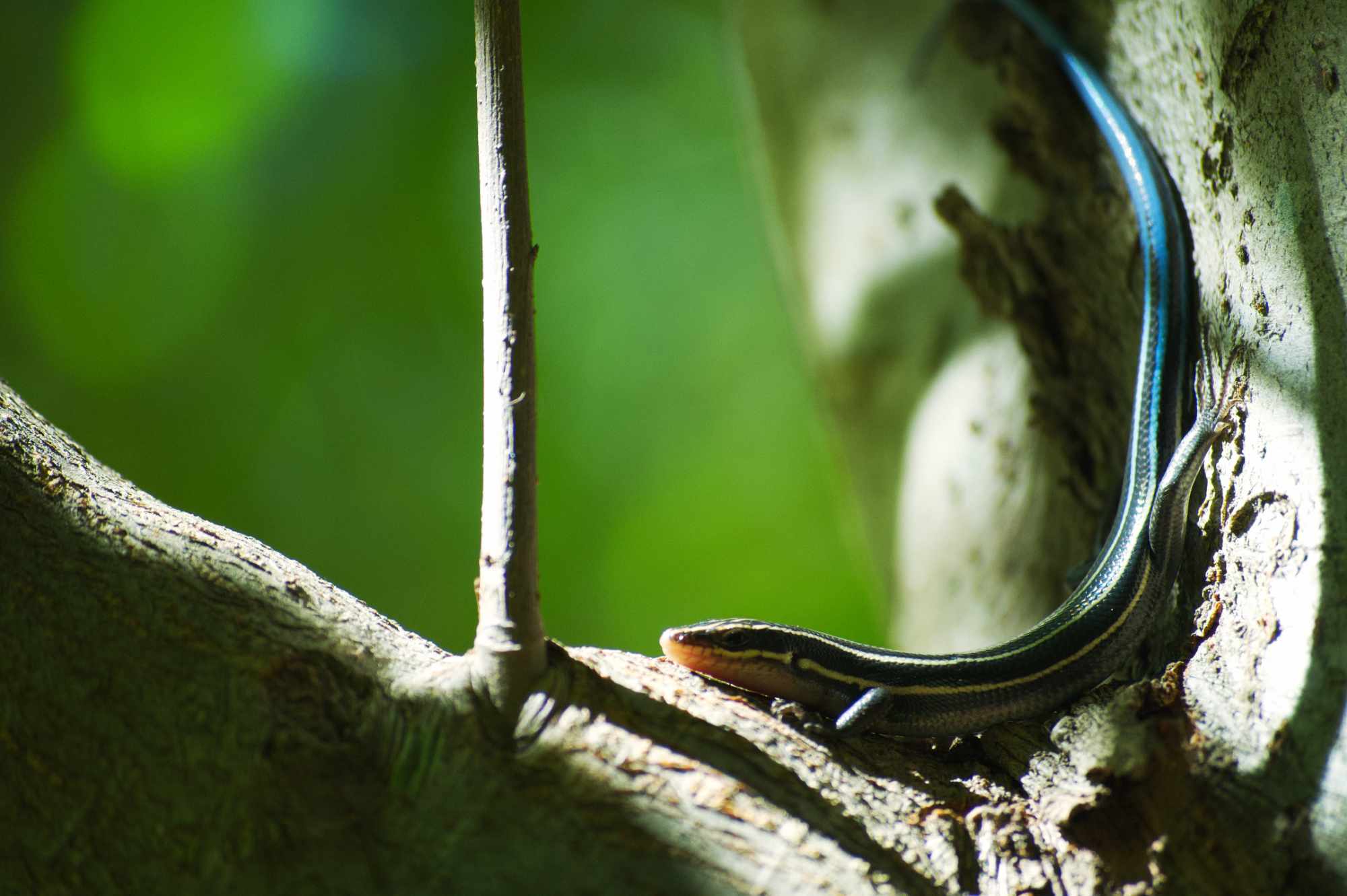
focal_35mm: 270
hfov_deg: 7.6
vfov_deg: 5.1
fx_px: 10096
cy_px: 448
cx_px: 674
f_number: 6.3
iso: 400
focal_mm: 180
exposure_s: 1/160
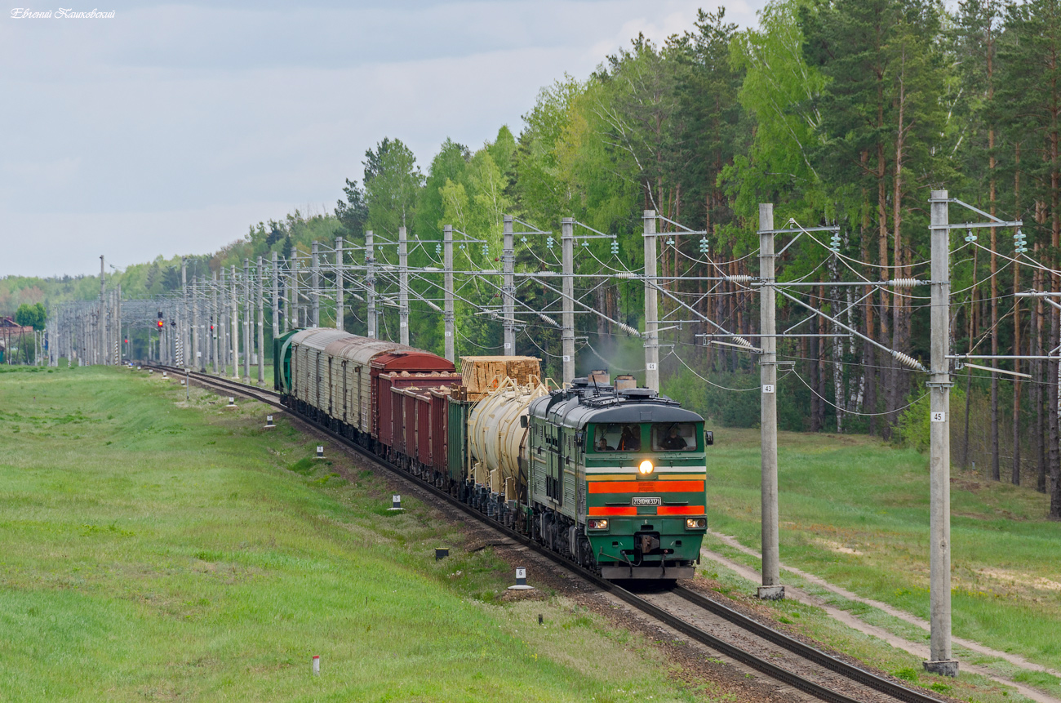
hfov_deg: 5.7
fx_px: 10588
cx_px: 530
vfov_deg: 3.8
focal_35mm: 360
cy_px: 352
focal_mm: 240
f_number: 8
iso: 200
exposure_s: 1/400
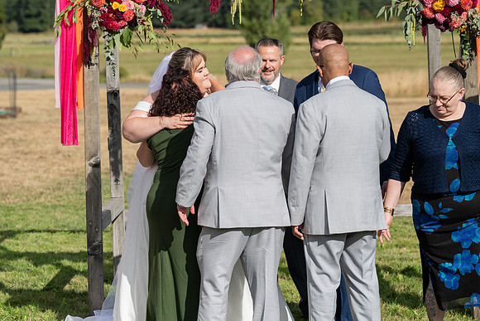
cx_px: 191
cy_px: 144
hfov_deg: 17.2
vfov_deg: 11.5
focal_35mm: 119
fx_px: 1589
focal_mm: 99
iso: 400
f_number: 4.5
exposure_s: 1/5000
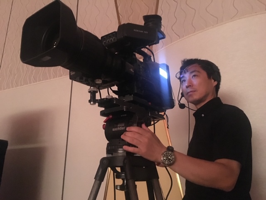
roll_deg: +0.7
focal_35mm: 29
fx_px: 223
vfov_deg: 48.2
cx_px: 133
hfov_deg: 61.7
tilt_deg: +18.4
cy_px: 100
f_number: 2.2
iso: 1250
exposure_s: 1/15
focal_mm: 4.15
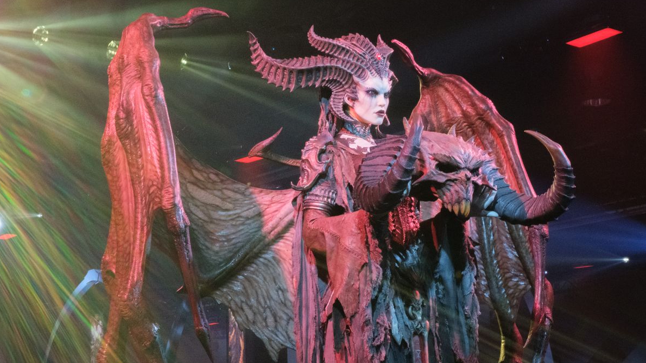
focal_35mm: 66
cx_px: 341
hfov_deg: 31.9
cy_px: 230
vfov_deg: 18.2
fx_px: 1130
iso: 12800
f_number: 22
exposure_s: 1/8
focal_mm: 34.2
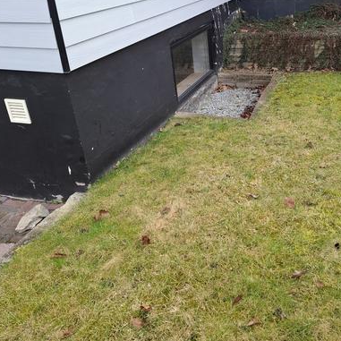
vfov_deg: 50.8
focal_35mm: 32
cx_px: 195
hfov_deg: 50.9
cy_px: 136
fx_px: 357
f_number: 1.8
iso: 50
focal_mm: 5.54
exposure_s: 1/266
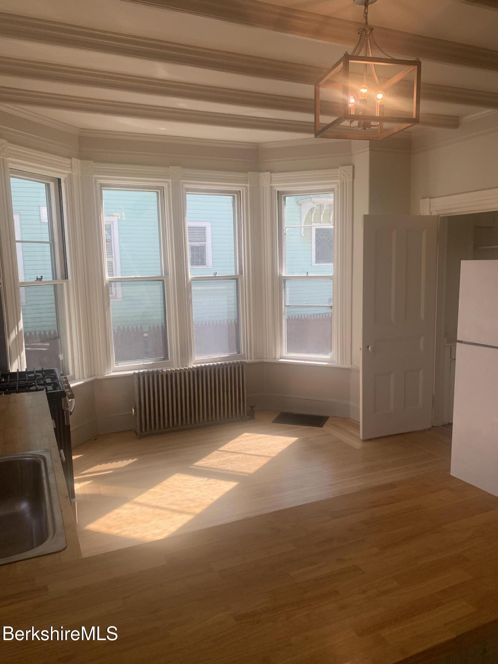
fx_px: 499
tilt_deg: -7.7
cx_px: 249
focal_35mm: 26
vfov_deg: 67.3
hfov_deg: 53.1
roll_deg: +0.5
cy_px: 332
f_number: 1.8
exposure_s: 1/197
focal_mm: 4.25
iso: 25
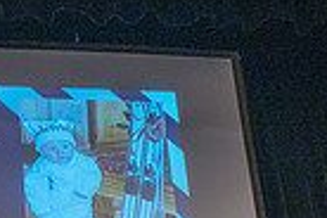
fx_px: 917
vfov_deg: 13.1
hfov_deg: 18.7
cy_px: 286
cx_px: -102
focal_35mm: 101
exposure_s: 1/160
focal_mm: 24
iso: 2500
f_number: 2.8
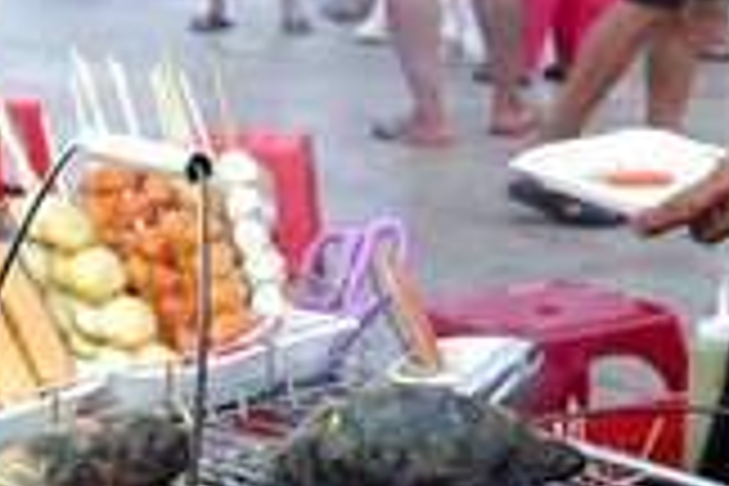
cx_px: 724
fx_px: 1924
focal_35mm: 95
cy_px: 124
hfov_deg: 20.8
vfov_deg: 14.3
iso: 640
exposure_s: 1/80
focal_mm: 8.8
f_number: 2.4
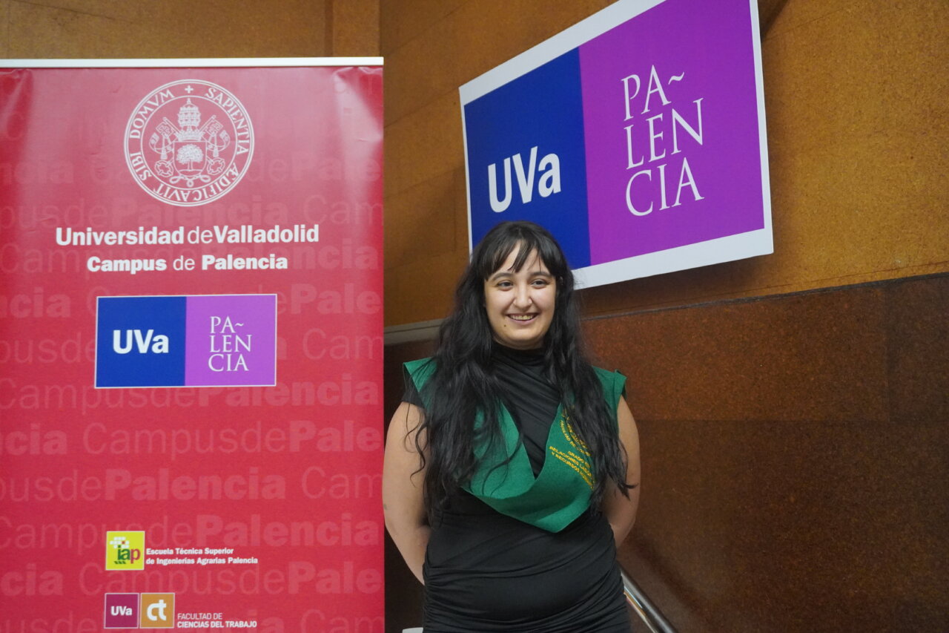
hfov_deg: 51.3
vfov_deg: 35.5
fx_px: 988
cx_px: 474
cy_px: 316
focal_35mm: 38
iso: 5000
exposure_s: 1/160
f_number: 4.5
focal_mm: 25
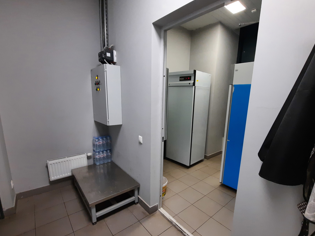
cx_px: 173
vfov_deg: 77.8
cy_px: 131
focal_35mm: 16
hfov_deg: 94.2
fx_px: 146
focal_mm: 1.74
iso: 160
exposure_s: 1/33
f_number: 2.2
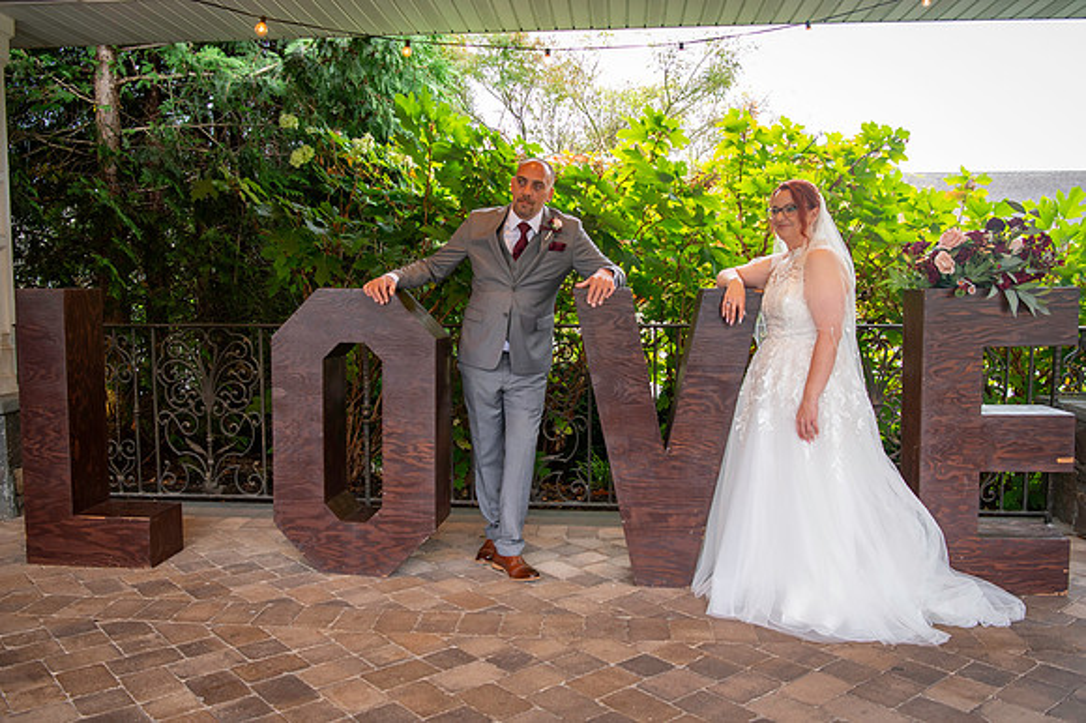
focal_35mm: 31
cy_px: 367
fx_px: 948
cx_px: 535
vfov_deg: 41.7
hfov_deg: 59.6
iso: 800
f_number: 4.5
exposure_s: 1/80
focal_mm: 30
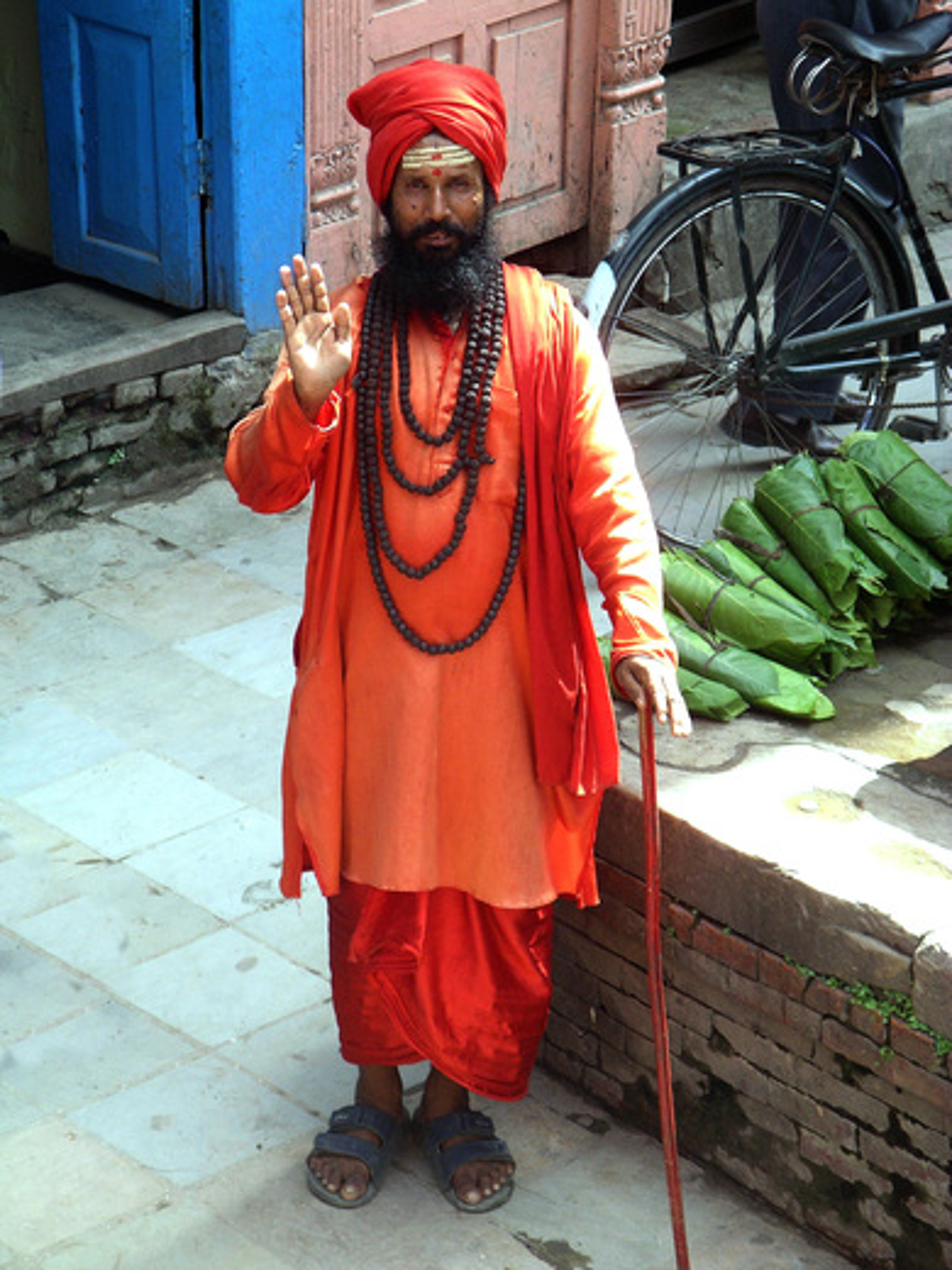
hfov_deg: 7.9
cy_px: 635
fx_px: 6857
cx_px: 476
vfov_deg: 10.6
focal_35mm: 187
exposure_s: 1/173
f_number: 4.6
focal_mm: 39
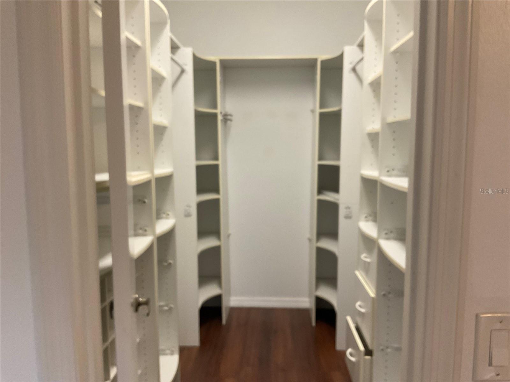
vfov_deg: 48.2
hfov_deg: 61.7
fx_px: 427
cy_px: 191
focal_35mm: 29
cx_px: 255
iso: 200
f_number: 1.8
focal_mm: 3
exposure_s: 1/60
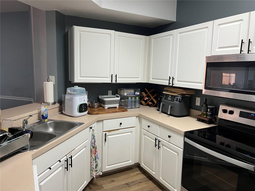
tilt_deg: -9.3
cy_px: 96
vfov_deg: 53.1
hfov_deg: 67.3
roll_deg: -1.9
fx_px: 192
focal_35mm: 26
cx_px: 128
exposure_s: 1/60
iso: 100
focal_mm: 5.7
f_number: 1.5
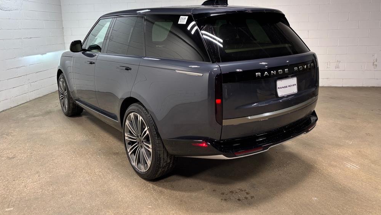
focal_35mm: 29
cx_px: 192
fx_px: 293
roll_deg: +1.9
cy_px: 72
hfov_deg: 66.1
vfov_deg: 39.7
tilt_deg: -8.9
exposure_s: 1/133
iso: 40
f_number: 1.6
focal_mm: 5.96
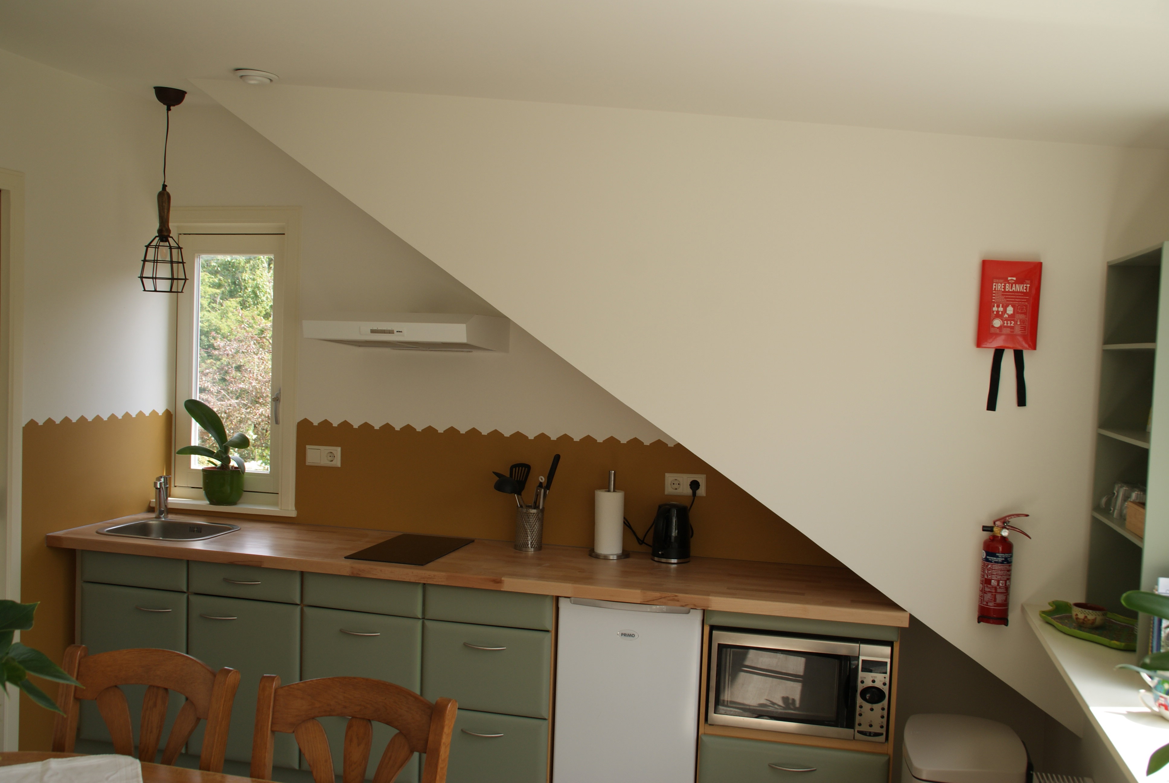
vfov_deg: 37.0
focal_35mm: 36
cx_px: 584
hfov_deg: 53.1
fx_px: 1170
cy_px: 392
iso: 100
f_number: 6.3
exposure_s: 1/50
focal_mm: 24
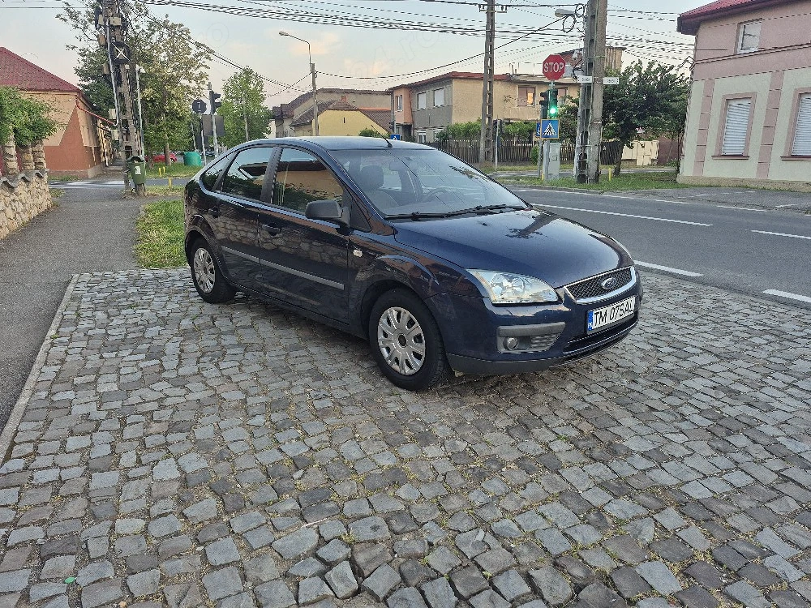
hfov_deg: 73.9
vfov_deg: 58.9
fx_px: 539
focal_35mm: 23
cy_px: 304
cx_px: 406
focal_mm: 5.4
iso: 100
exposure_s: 1/100
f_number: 1.8
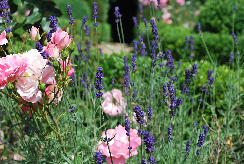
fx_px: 458
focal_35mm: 68
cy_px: 82
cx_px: 122
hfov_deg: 29.8
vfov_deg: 20.2
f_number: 8
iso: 100
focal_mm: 45
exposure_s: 1/200
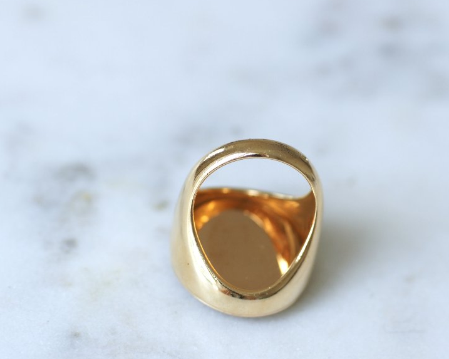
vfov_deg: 9.4
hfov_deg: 11.7
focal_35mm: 165
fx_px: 2192
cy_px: 232
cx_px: 273
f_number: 4
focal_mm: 70
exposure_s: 1/125
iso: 200
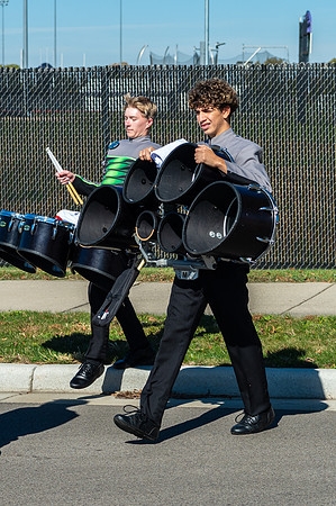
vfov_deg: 17.0
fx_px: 1688
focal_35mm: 120
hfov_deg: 11.4
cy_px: 233
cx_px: 192
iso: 320
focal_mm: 70
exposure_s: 1/1250
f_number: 6.3
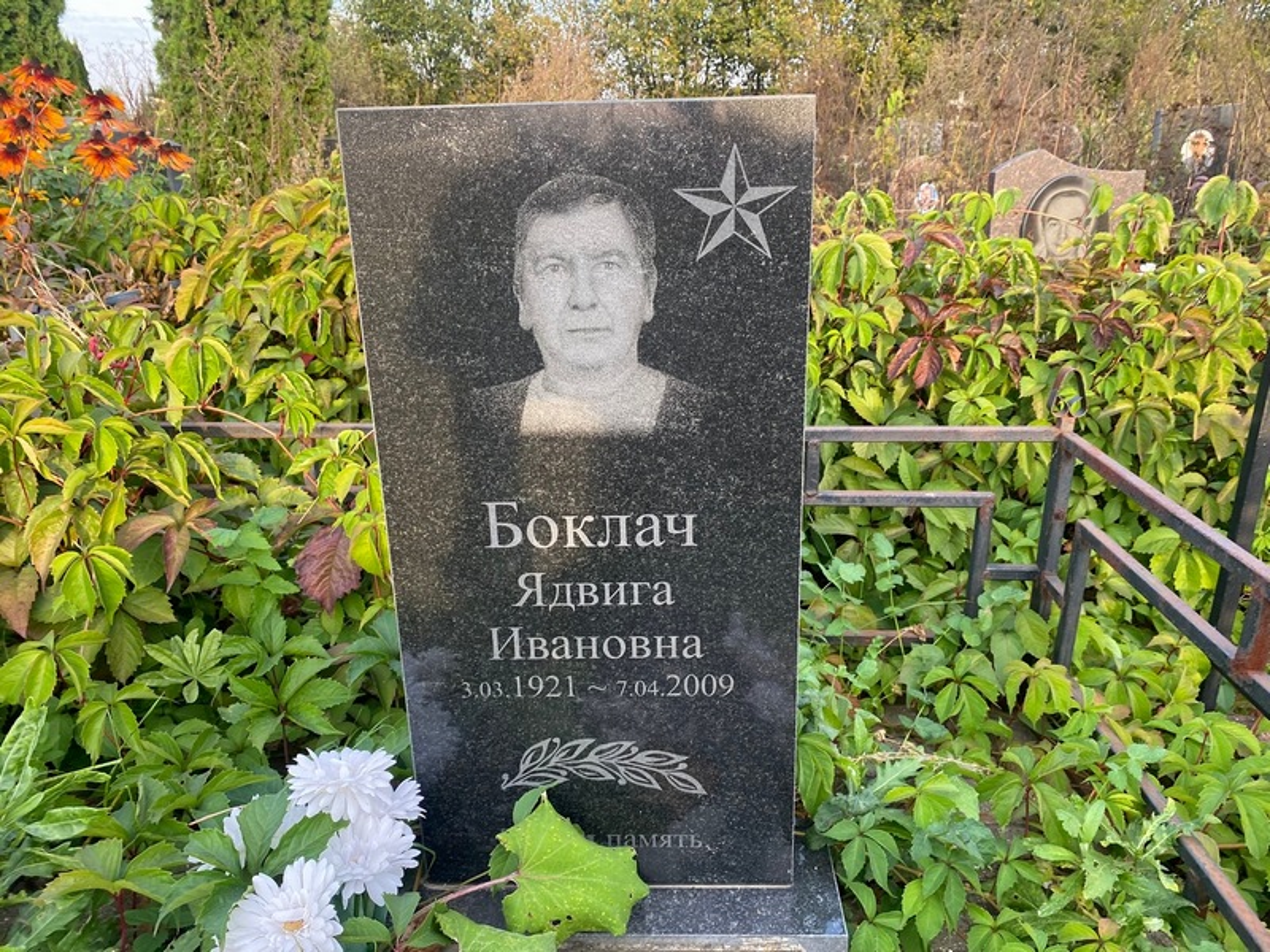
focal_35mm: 26
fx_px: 954
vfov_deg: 53.1
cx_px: 635
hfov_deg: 67.3
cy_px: 476
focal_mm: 4.25
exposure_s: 1/122
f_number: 1.8
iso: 40
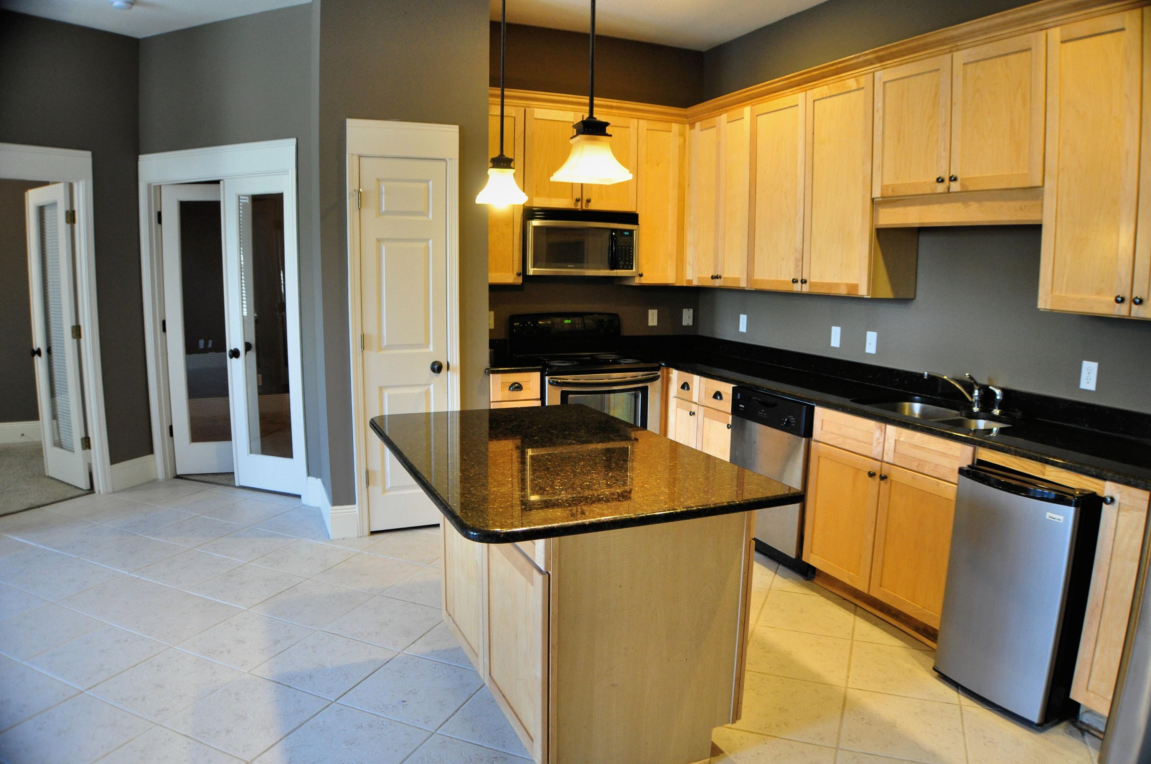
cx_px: 576
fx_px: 958
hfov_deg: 62.0
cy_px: 382
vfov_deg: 43.5
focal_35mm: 30
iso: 800
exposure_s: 1/25
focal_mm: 20
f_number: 3.5
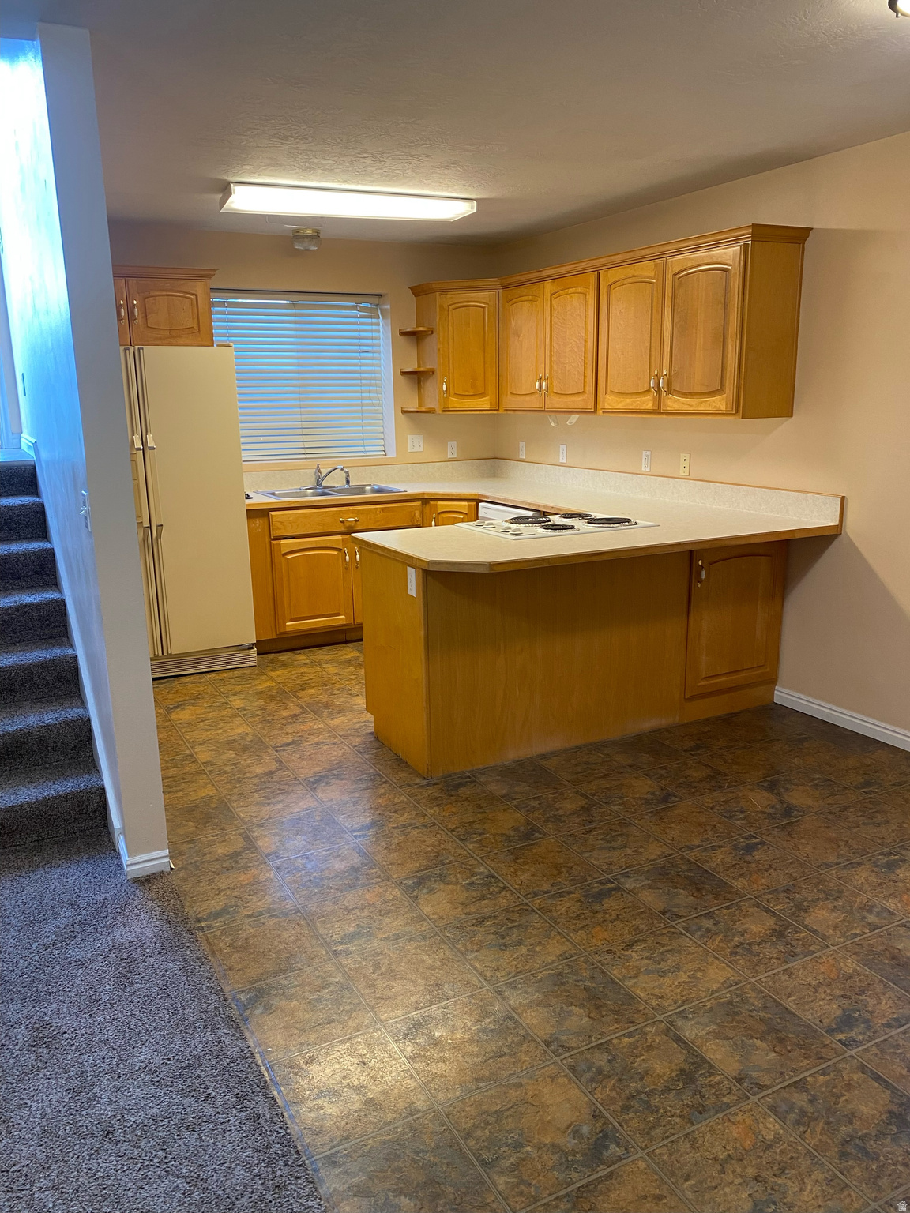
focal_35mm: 26
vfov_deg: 67.3
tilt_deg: -11.9
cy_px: 606
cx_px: 455
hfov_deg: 53.1
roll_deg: +0.6
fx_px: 911
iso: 125
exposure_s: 1/60
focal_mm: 4.25
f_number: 1.8
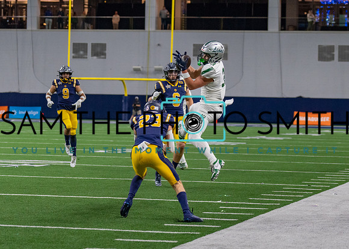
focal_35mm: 137
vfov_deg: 10.5
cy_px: 87
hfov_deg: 14.6
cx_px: 202
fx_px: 1358
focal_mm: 76
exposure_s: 1/1000
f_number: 2.8
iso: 2000
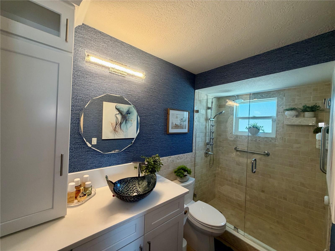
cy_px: 126
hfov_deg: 102.1
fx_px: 135
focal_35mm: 14
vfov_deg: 85.7
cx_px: 168
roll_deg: -1.6
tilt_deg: -1.3
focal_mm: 2.22
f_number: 2.2
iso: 200
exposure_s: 1/120
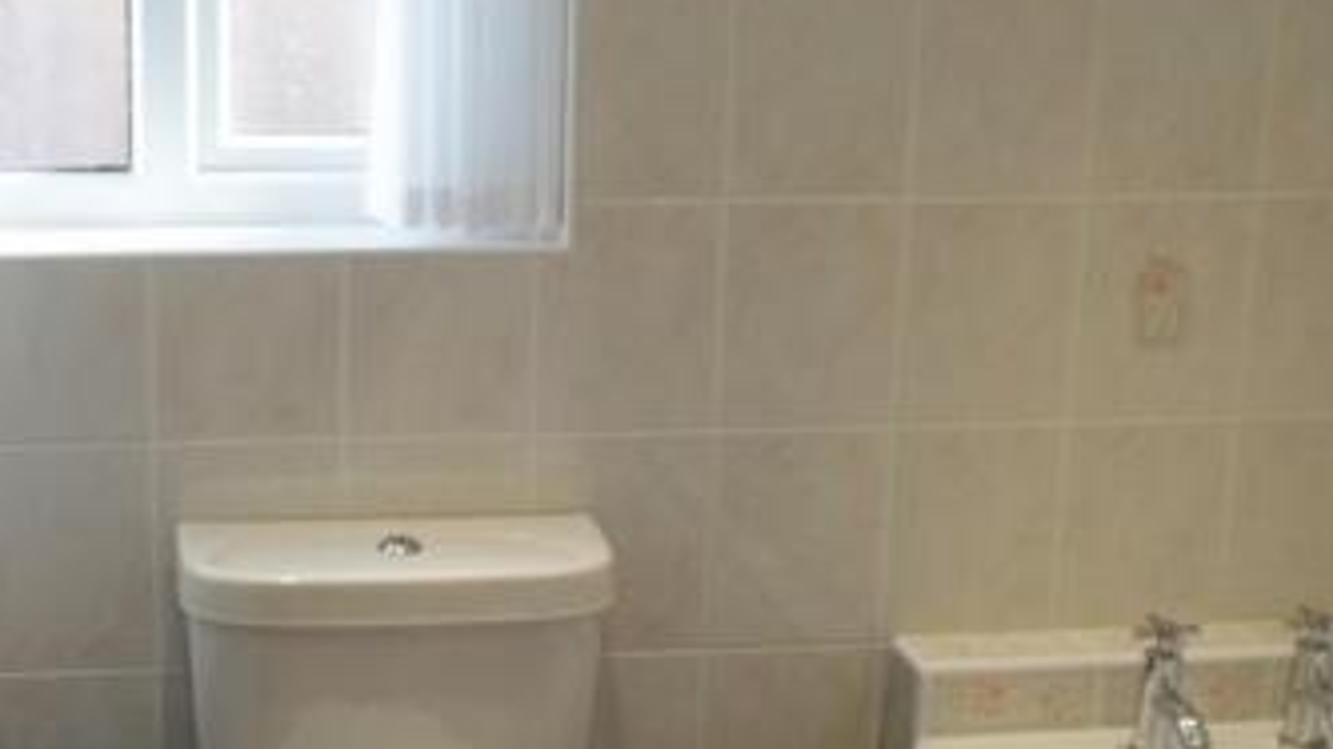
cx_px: 390
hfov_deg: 32.9
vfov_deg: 19.1
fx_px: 2226
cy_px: 443
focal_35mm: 63
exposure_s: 1/80
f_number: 3.3
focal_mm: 5.9
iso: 64
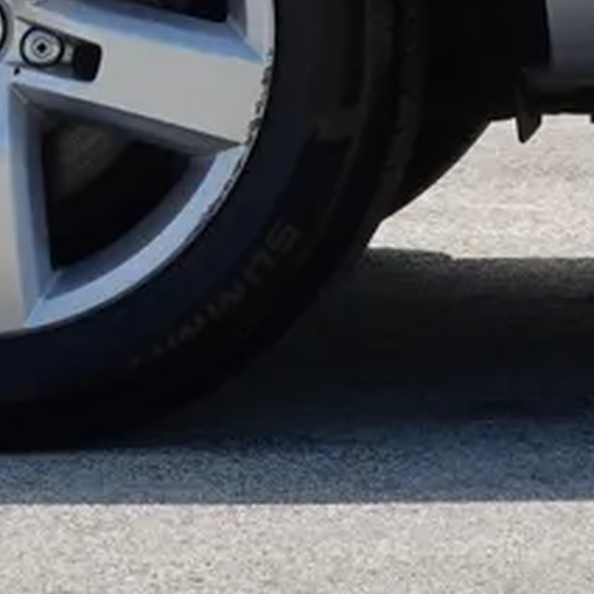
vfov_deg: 2.0
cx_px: 405
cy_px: -479
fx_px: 16715
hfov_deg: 2.0
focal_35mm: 861
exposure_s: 1/800
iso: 100
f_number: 4
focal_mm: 64.84
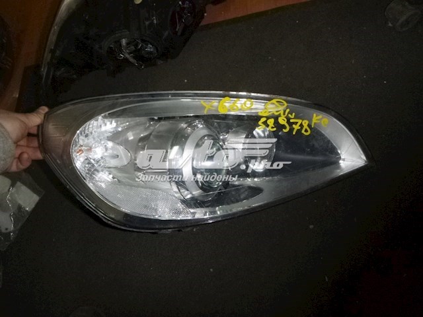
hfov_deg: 69.4
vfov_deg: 54.9
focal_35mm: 25
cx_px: 212
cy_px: 158
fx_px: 305
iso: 400
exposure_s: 1/60
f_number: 3.9
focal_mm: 4.5
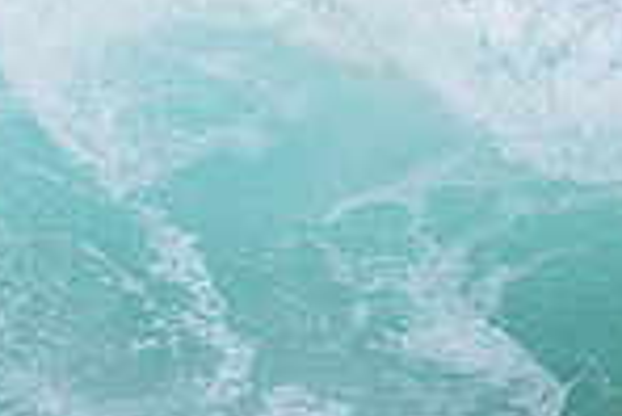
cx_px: 147
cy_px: -216
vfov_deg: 0.7
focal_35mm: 1961
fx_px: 33914
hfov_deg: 1.1
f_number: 5.6
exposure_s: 1/2000
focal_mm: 500
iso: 320
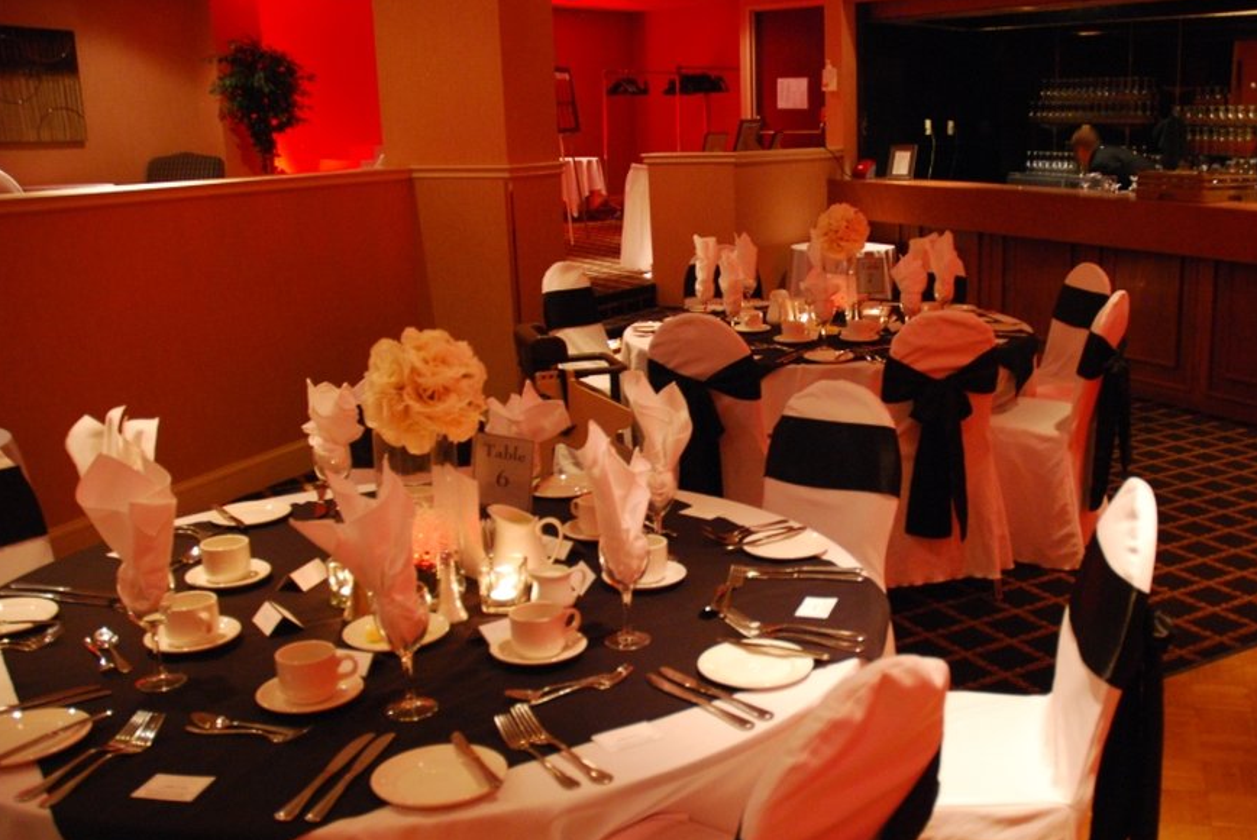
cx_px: 810
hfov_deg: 52.3
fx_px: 1258
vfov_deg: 36.9
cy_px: 456
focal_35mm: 36
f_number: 4
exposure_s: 1/8
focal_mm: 18
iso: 800
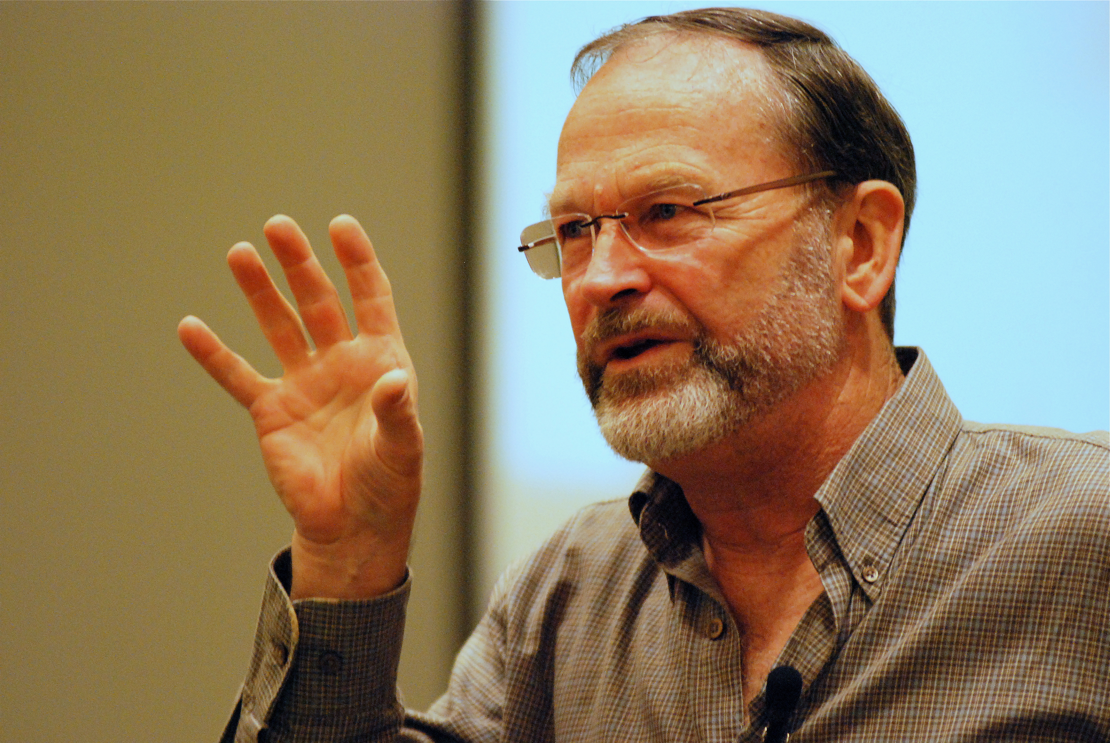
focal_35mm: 300
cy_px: 372
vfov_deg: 4.6
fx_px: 9261
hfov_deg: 6.9
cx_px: 555
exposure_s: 1/160
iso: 1600
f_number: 2.8
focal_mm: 200
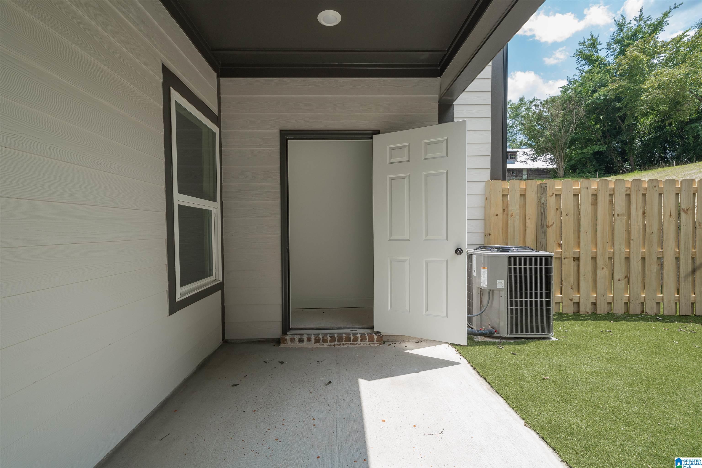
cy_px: 234
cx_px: 351
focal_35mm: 16
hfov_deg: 96.7
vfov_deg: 73.7
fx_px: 312
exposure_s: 1/200
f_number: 9
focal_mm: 16
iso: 400
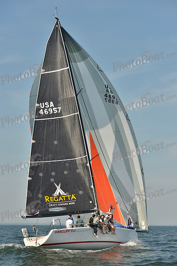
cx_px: 88
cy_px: 133
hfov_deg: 19.5
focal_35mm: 70
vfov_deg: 28.8
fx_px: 516
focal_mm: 70
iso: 200
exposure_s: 1/1250
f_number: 7.1
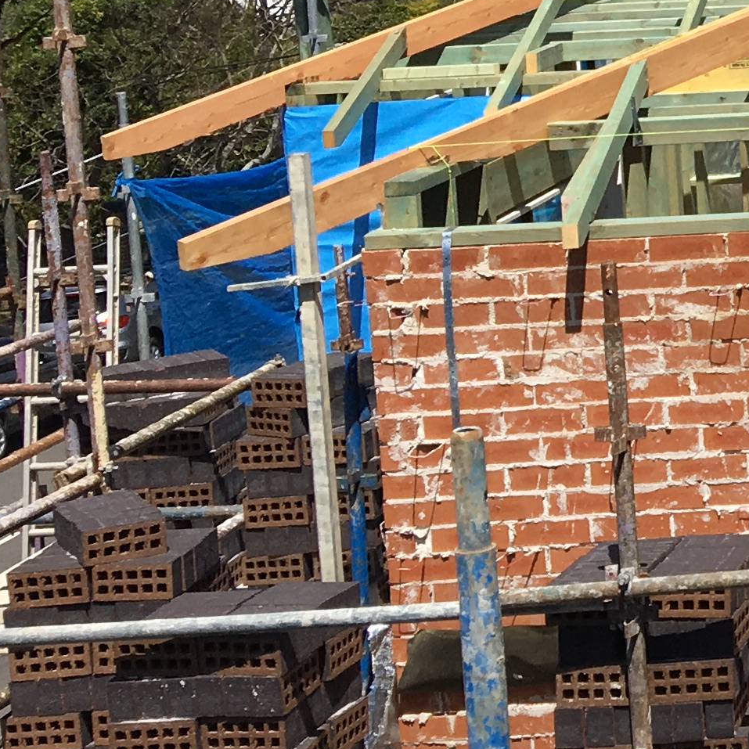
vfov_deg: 15.9
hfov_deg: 13.7
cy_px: 38
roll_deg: +1.4
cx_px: 1507
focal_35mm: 108
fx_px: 2644
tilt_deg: -6.7
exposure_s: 1/2331
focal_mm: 4.15
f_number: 2.2
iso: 25
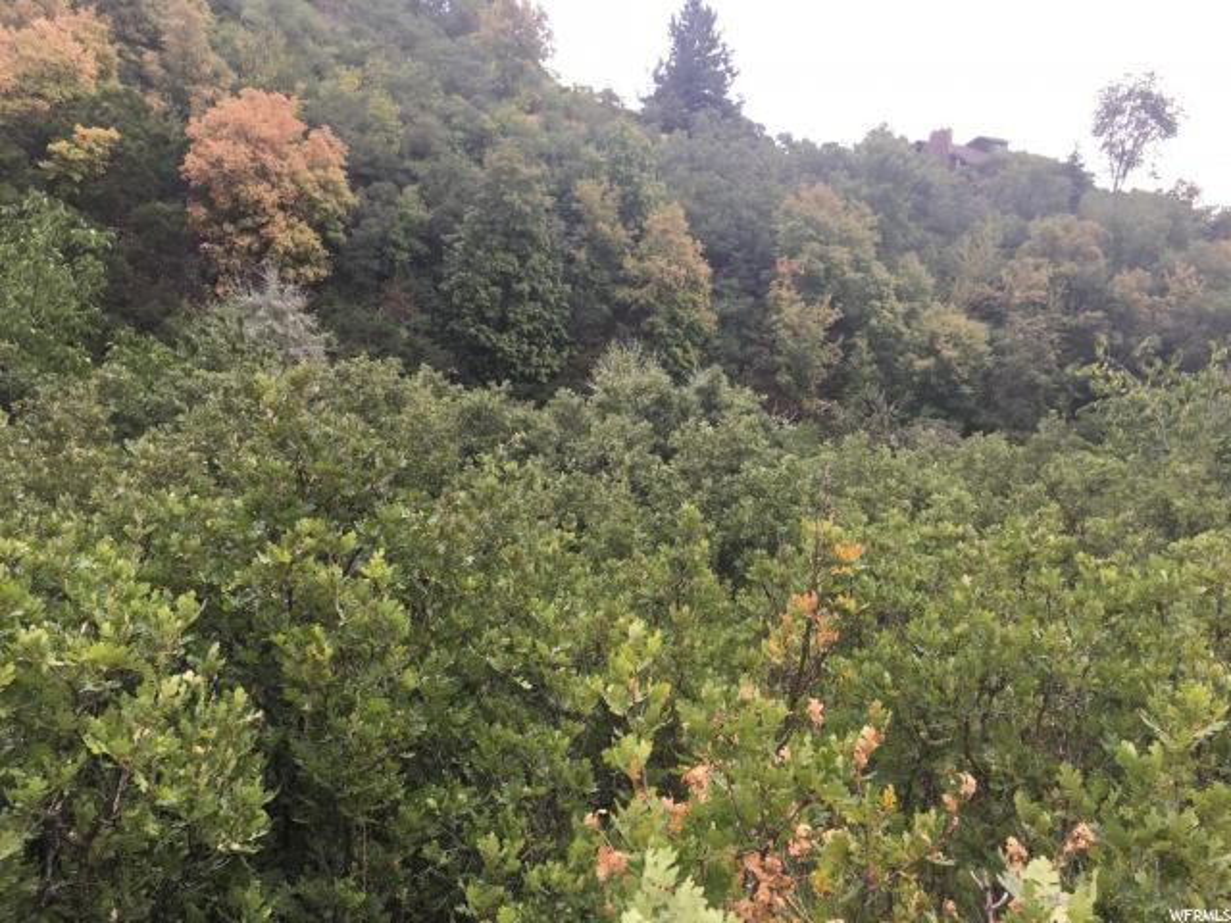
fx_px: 1031
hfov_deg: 61.7
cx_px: 616
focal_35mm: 29
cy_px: 462
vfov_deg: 48.2
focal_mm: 4.15
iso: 40
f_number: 2.2
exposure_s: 1/120
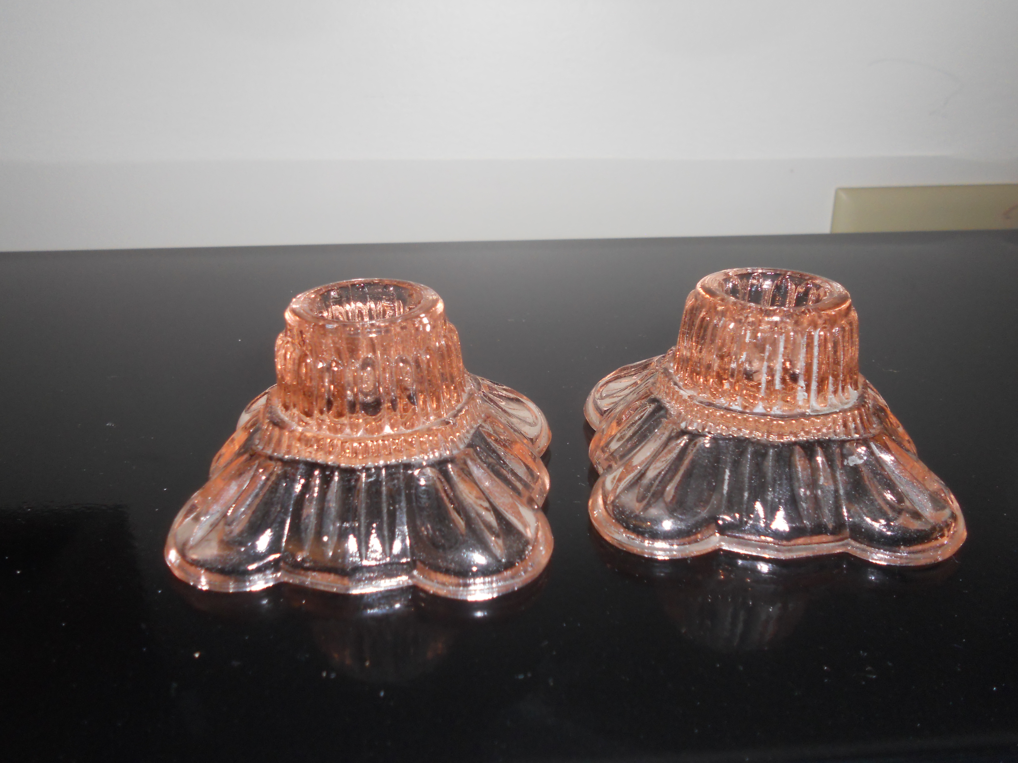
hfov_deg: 56.8
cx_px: 509
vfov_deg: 44.2
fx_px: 941
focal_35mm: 32
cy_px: 382
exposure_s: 1/25
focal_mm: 5.8
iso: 200
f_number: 8.8
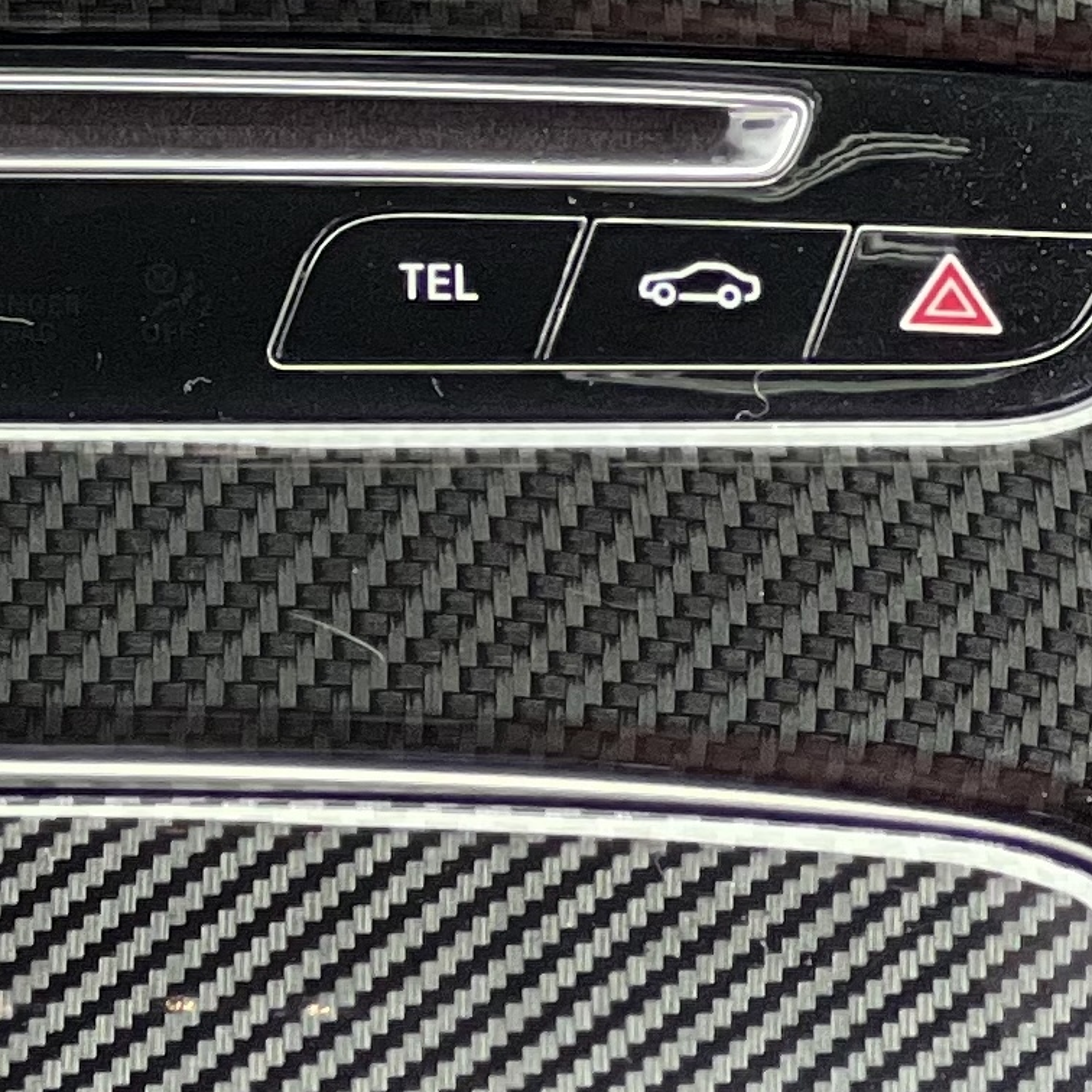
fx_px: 12956
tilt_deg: -11.2
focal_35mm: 363
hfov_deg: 4.8
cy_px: -1043
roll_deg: -0.8
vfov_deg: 4.8
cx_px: 14
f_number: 2.8
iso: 250
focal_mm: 9
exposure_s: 1/121
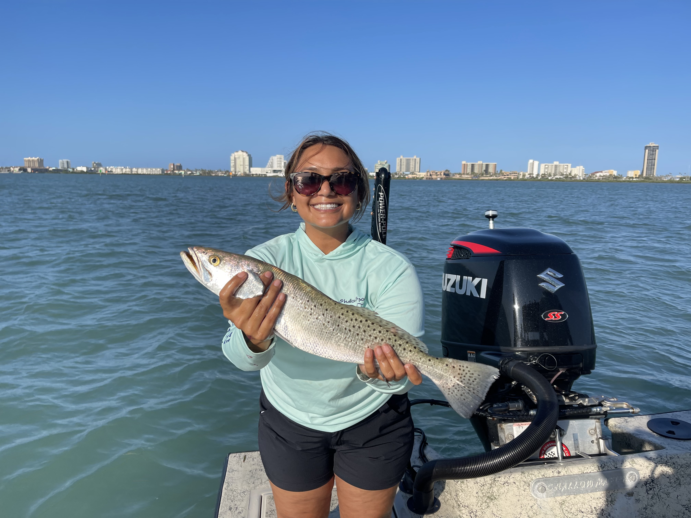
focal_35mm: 25
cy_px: 259
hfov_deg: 69.4
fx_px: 499
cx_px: 346
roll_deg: -1.1
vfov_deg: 54.9
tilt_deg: -10.6
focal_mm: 5.1
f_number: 1.6
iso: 32
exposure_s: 1/3922
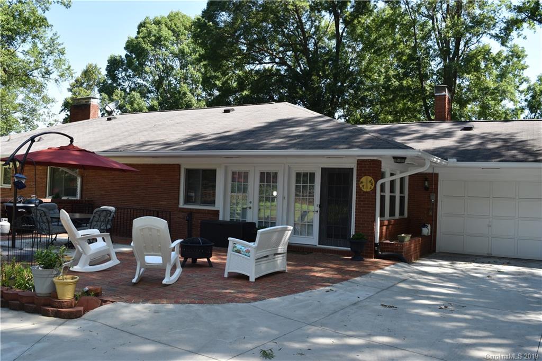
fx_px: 474
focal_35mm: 32
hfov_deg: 59.5
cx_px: 271
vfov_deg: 41.7
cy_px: 180
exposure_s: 1/160
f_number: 6.3
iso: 100
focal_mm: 21
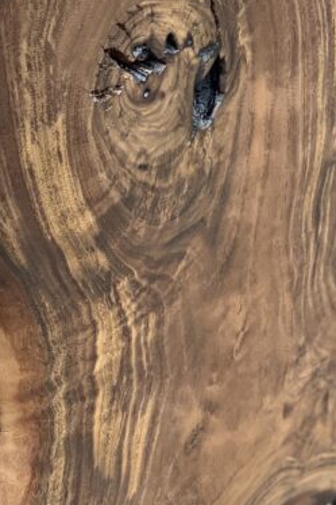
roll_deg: +4.0
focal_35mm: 148
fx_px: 2074
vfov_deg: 13.9
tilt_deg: -30.6
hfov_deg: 9.2
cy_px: 261
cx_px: 62
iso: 20
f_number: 2.4
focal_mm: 6
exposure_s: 1/122
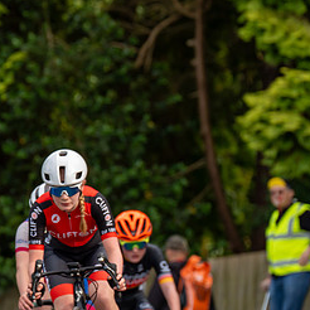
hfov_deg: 3.3
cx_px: -125
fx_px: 5350
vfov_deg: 3.3
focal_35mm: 528
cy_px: 172
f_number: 4.5
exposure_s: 1/640
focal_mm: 197
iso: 250
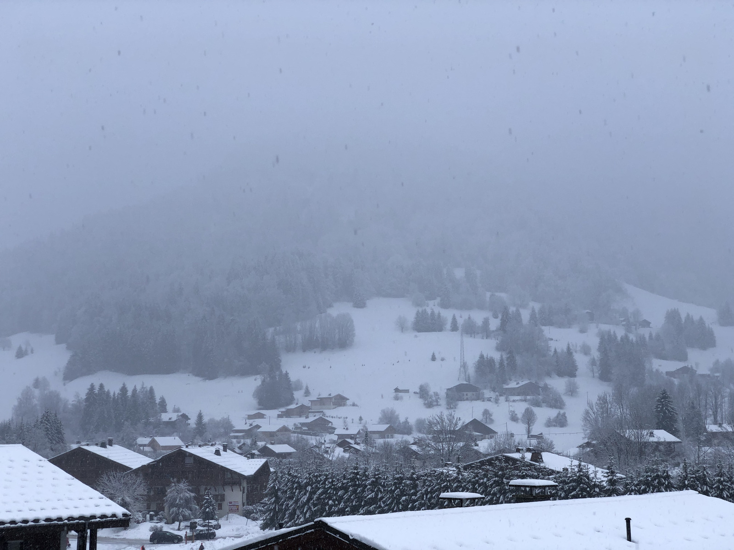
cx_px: 367
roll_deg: +1.3
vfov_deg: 28.0
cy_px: 275
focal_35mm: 52
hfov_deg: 36.8
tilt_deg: +8.4
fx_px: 1103
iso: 16
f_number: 2.4
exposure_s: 1/279
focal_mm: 6
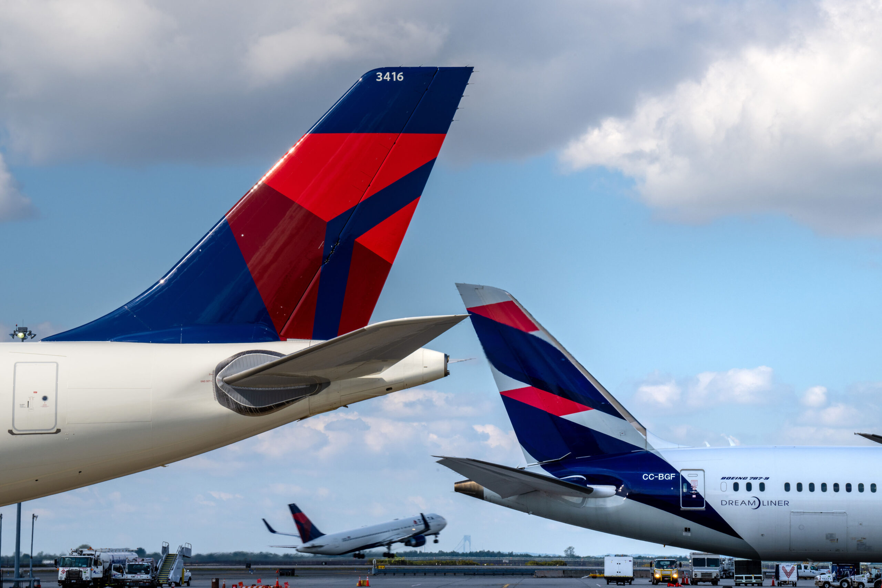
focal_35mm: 135
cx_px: 441
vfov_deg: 10.2
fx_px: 3307
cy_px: 294
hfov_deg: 15.2
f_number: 22
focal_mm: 135
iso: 125
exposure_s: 1/100
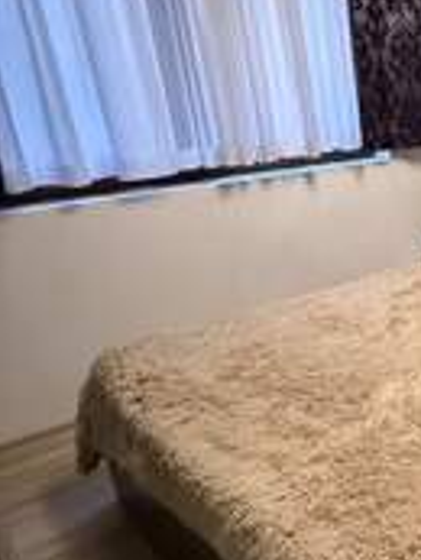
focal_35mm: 41
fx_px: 664
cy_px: 261
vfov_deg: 45.7
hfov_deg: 26.6
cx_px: 612
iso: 1250
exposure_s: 1/50
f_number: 2.2
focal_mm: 2.22
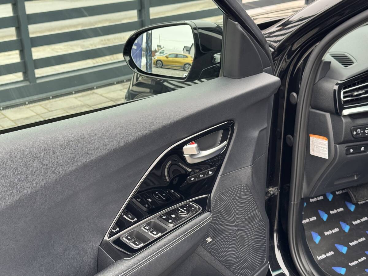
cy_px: 138
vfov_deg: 30.3
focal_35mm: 48
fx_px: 510
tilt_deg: -25.3
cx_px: 184
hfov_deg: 39.7
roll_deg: +0.7
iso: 100
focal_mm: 6.76
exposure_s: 1/117
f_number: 1.78
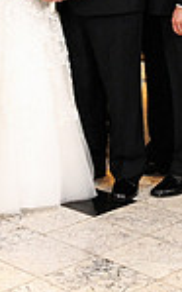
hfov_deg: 13.7
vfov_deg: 20.9
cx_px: 67
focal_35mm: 95
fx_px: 755
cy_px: -25
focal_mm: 24
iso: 2500
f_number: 2.8
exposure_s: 1/200
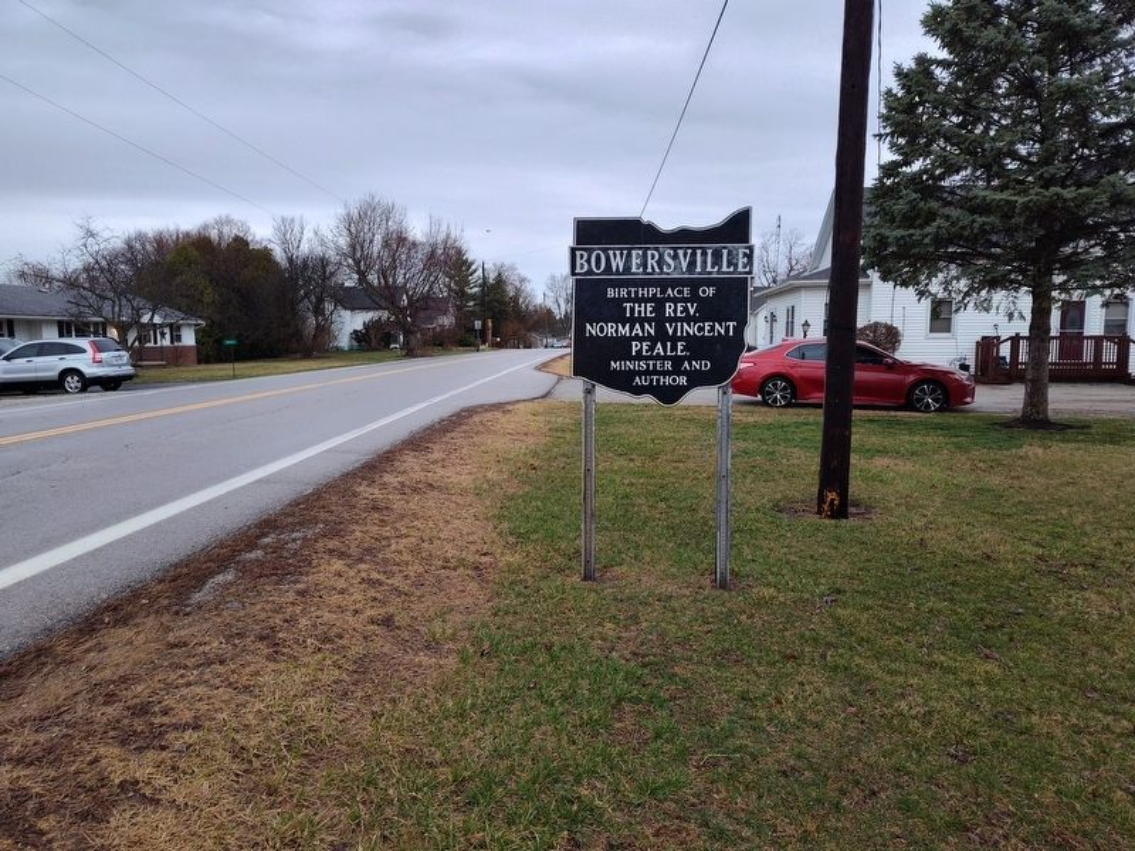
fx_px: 754
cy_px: 426
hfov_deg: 73.9
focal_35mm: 23
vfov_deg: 58.9
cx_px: 568
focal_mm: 5.56
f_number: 1.8
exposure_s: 1/120
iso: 102
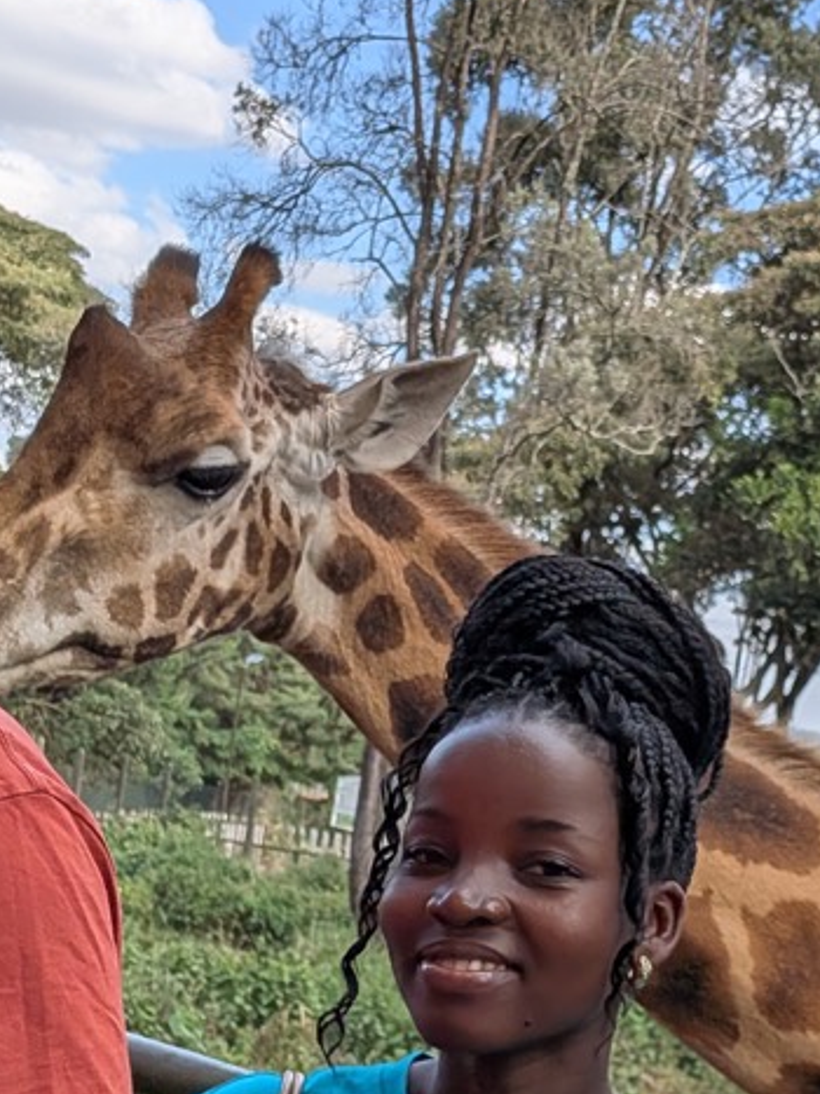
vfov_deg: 26.8
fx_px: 2275
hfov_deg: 20.4
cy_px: 785
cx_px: 537
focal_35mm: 72
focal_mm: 4.53
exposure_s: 1/867
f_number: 1.7
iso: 30
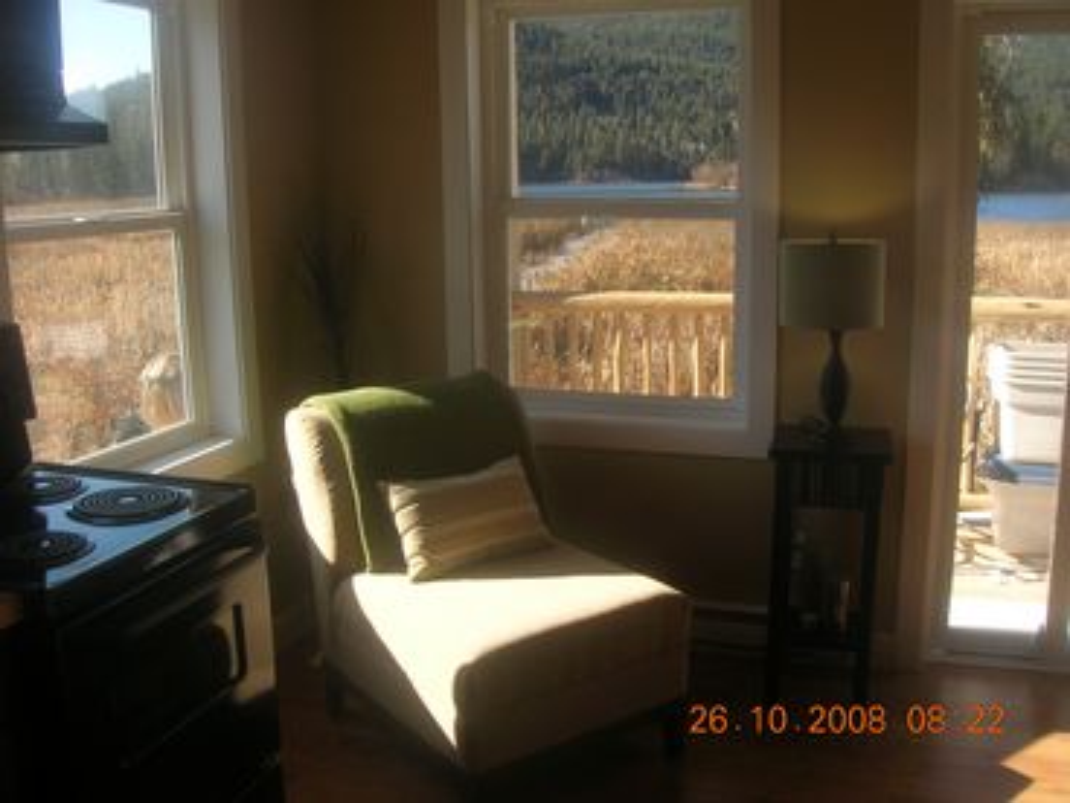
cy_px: 402
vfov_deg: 41.8
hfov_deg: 54.0
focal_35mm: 34
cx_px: 535
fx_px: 1051
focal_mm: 5.7
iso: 50
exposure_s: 1/79.6
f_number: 4.9
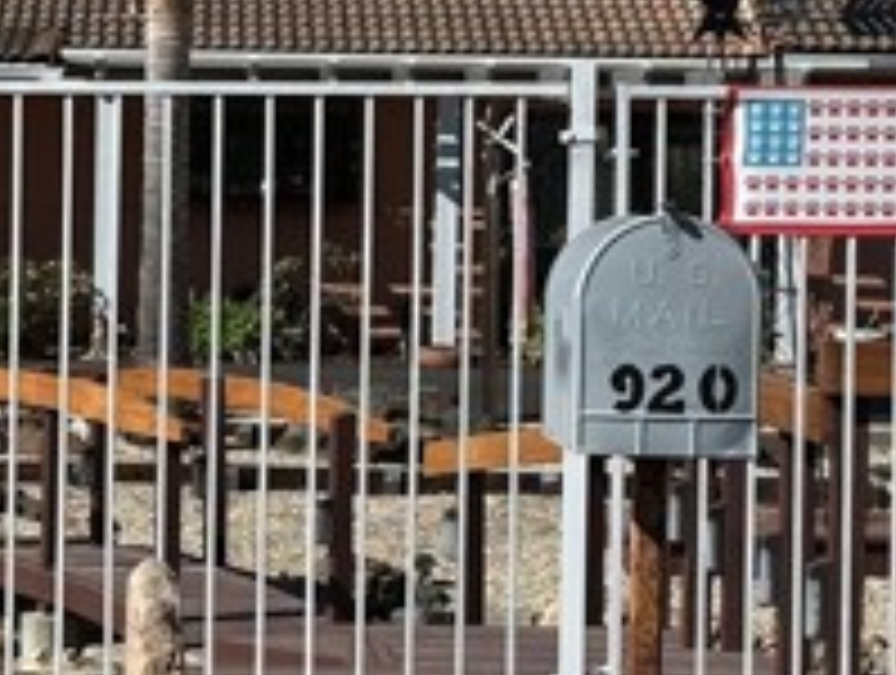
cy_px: 297
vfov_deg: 9.7
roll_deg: -1.0
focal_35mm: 154
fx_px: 3993
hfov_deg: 12.7
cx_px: 63
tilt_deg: -1.8
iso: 64
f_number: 1.78
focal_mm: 6.86
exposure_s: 1/5556
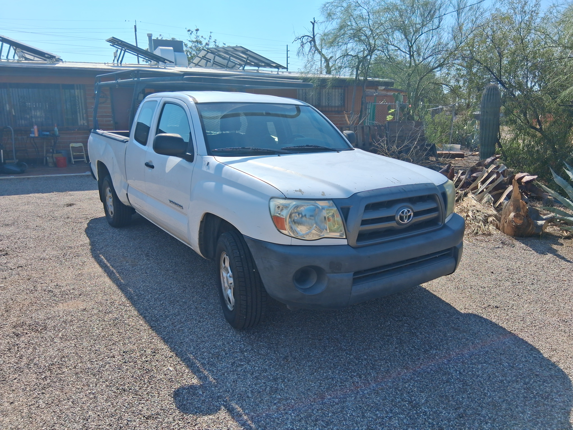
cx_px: 286
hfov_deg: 67.3
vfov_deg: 53.1
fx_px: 430
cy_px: 215
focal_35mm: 26
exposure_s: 1/1239
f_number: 1.8
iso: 25
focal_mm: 3.98
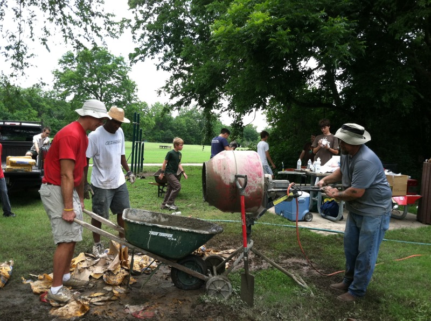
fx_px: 435
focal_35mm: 35
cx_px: 216
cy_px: 160
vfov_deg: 40.6
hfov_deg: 52.7
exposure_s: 1/206
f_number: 2.8
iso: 80
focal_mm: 3.85
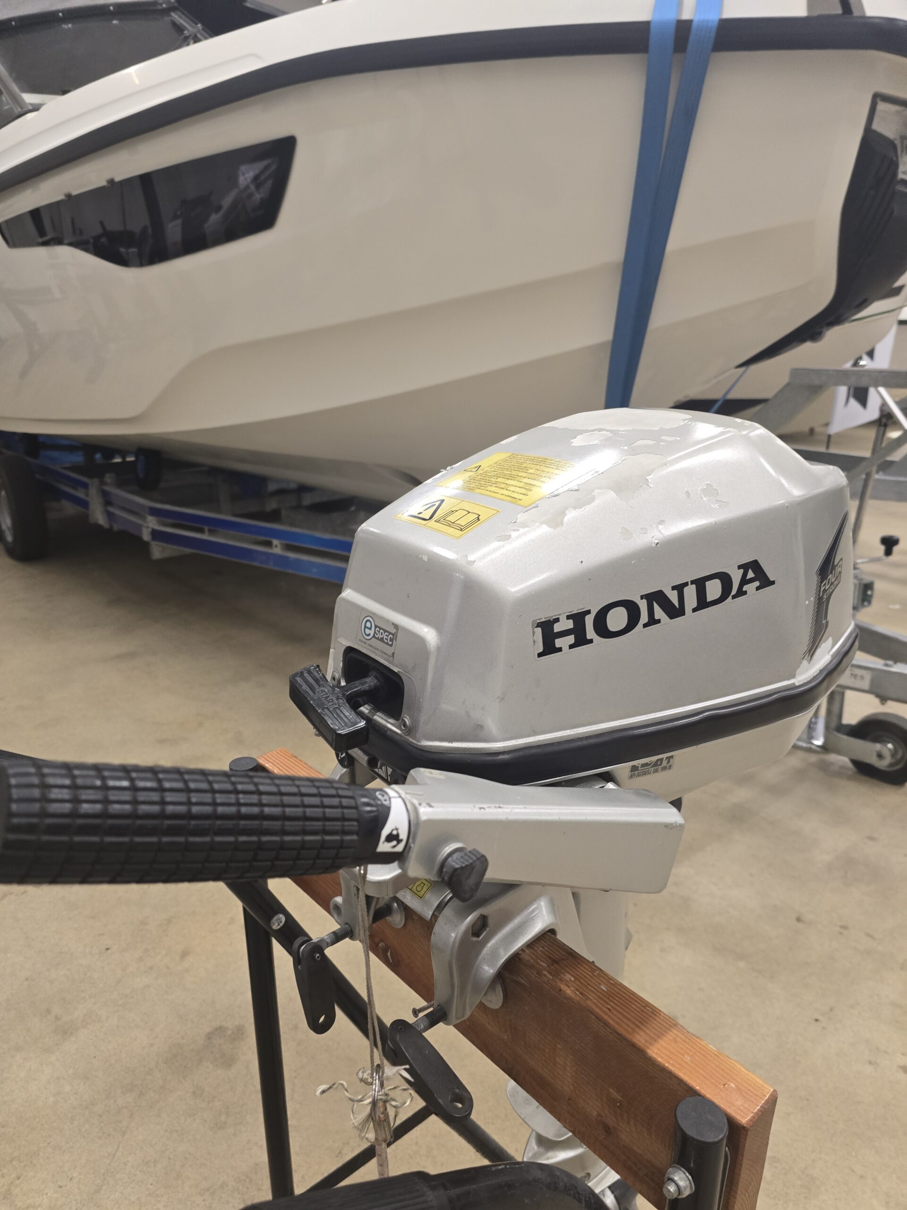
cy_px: 605
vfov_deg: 73.9
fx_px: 804
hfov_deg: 58.9
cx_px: 454
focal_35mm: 23
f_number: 1.7
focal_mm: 6.3
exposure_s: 1/100
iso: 400
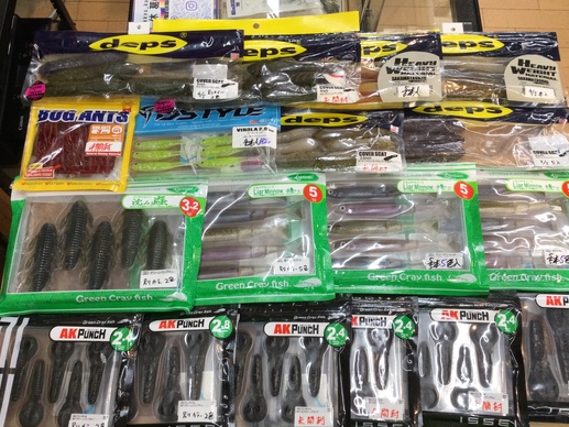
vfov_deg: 39.7
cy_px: 220
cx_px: 286
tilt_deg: -70.2
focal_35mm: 36
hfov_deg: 51.3
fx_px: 592
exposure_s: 1/40
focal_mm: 3.3
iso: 25
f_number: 2.4
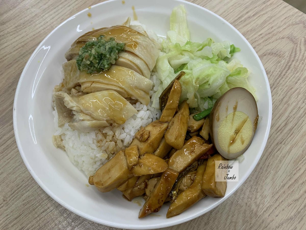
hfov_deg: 67.3
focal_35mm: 26
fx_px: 230
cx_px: 153
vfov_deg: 53.1
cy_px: 115
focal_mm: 4.25
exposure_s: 1/120
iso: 100
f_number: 1.8
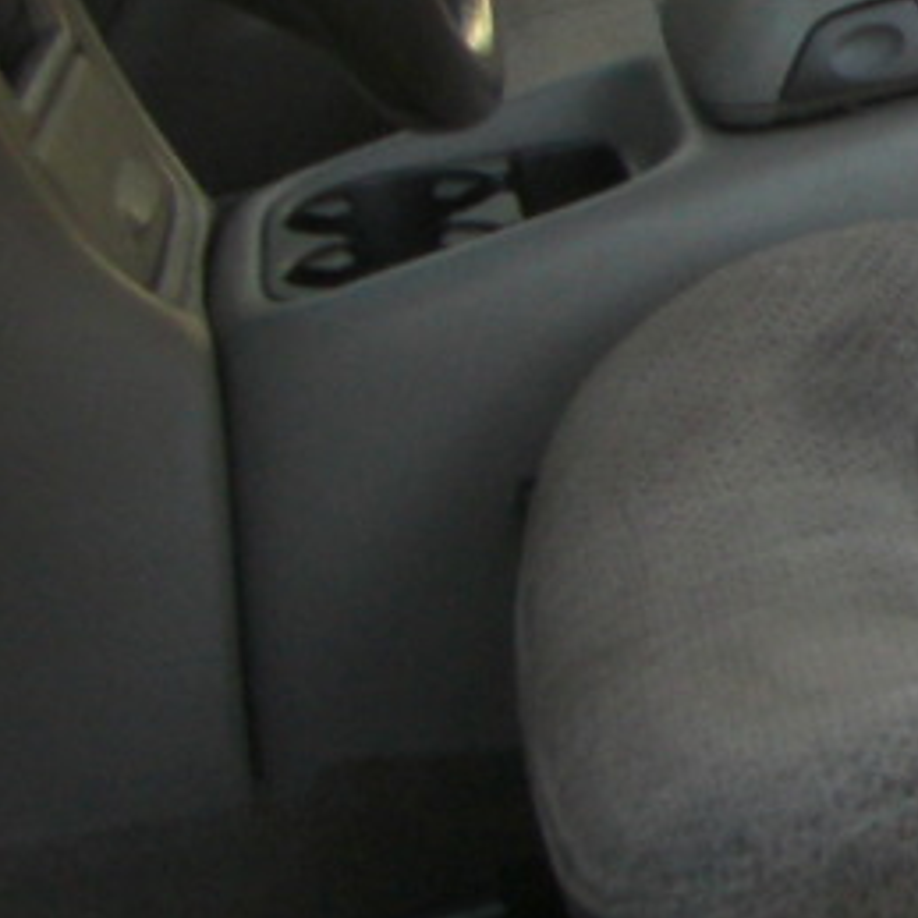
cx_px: 1581
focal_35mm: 133
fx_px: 3990
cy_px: 156
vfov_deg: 13.0
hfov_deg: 12.2
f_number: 9.2
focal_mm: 6.3
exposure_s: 1/6
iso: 200
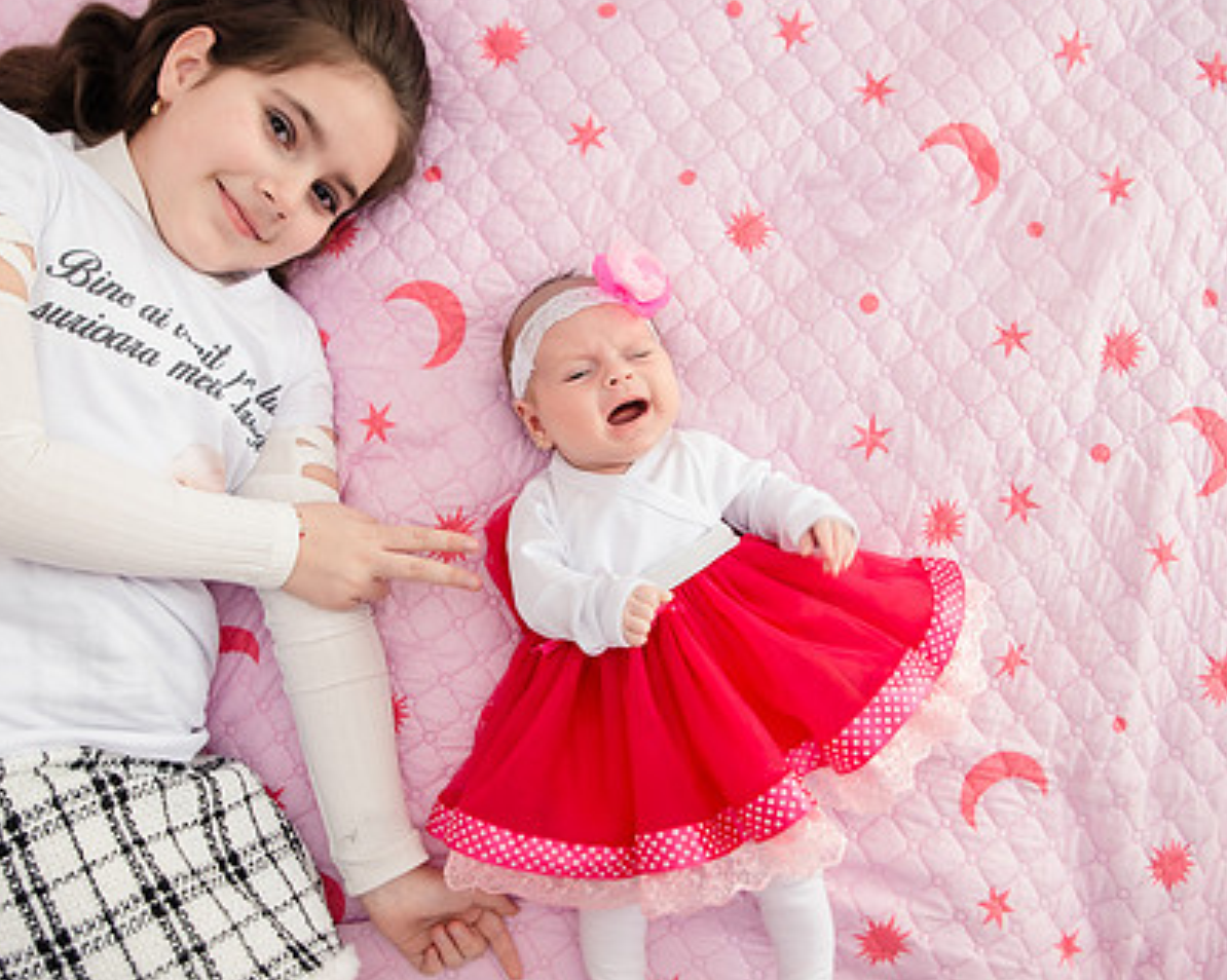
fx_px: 1270
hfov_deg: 51.2
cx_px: 485
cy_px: 481
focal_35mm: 35
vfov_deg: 42.2
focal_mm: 24
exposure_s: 1/125
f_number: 3.2
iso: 250
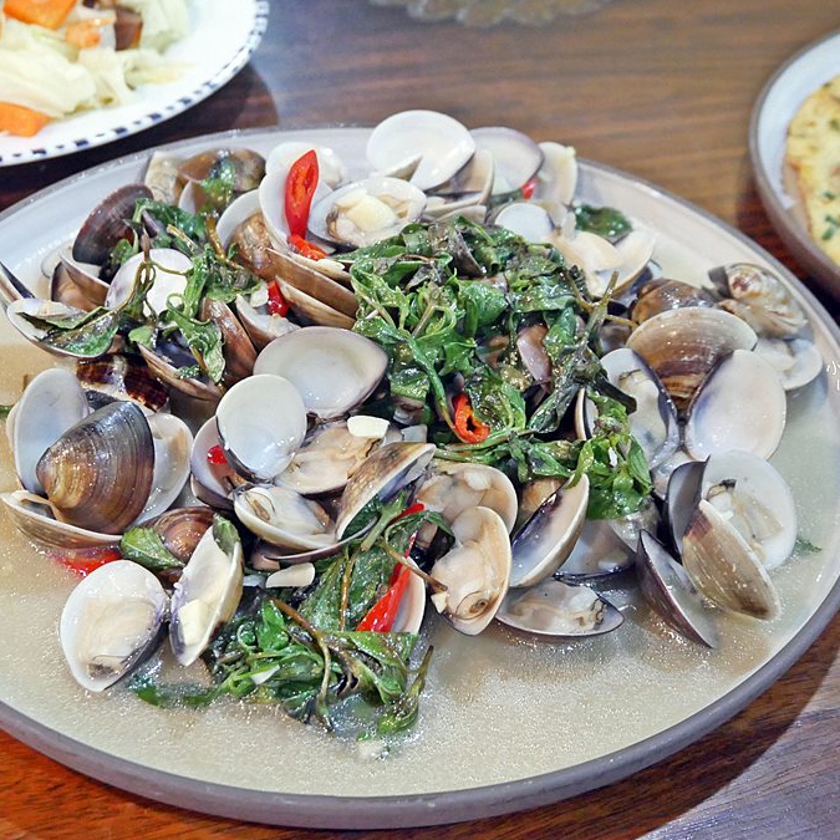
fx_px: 1510
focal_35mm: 55
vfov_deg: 31.1
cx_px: 360
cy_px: 376
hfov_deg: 31.0
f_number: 4.6
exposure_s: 1/60
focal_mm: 21
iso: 2000
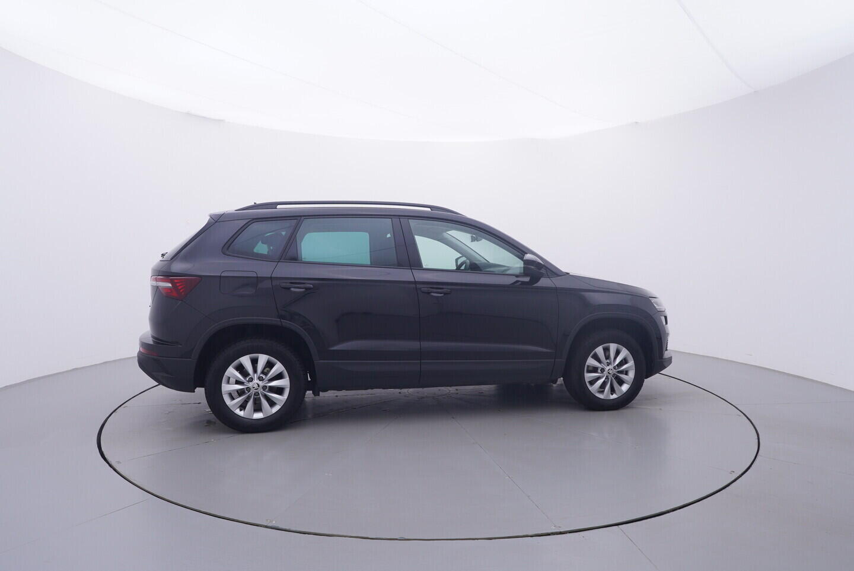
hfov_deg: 77.3
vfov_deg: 56.2
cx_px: 427
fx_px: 534
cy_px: 286
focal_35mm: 22
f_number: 5
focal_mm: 15
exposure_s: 1/80
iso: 200
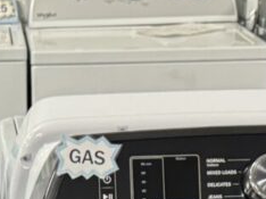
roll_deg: +0.3
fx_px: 1136
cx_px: 20
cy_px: 492
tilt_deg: -29.4
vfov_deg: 8.9
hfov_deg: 13.2
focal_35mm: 148
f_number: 1.78
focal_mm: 6.76
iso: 400
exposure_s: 1/60
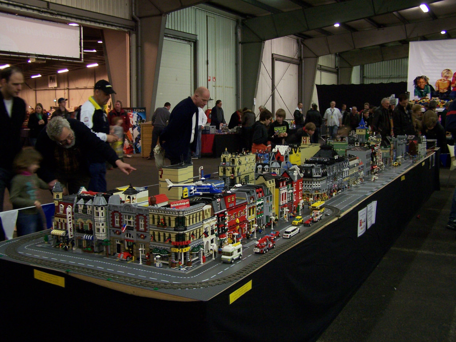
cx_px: 228
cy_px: 171
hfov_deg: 49.0
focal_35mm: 38
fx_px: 501
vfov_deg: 37.7
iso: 140
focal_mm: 6.3
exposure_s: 1/8
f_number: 2.8
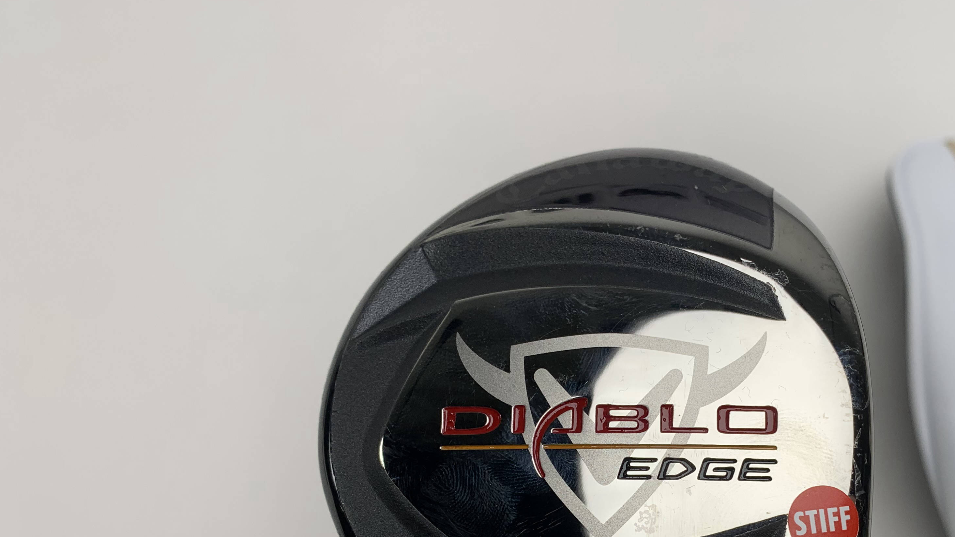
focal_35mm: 39
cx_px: 645
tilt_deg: -74.5
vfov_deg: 29.3
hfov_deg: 50.6
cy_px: 473
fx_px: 988
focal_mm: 4.25
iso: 25
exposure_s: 1/332
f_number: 1.8
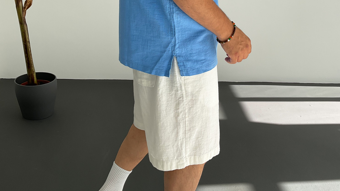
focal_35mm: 43
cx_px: 171
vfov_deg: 27.3
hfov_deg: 47.4
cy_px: 49
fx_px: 388
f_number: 1.8
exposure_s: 1/450
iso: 16
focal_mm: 3
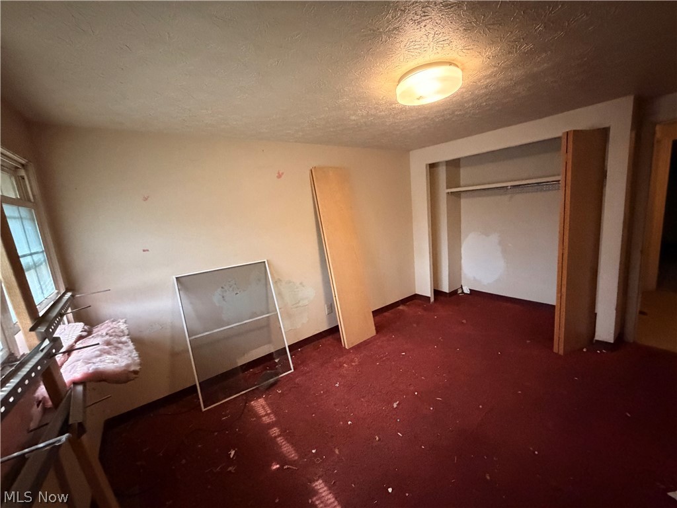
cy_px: 254
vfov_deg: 85.7
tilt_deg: -9.9
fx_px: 274
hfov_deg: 102.1
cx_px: 338
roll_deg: +6.0
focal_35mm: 14
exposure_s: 1/40
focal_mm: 2.22
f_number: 2.2
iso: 1250
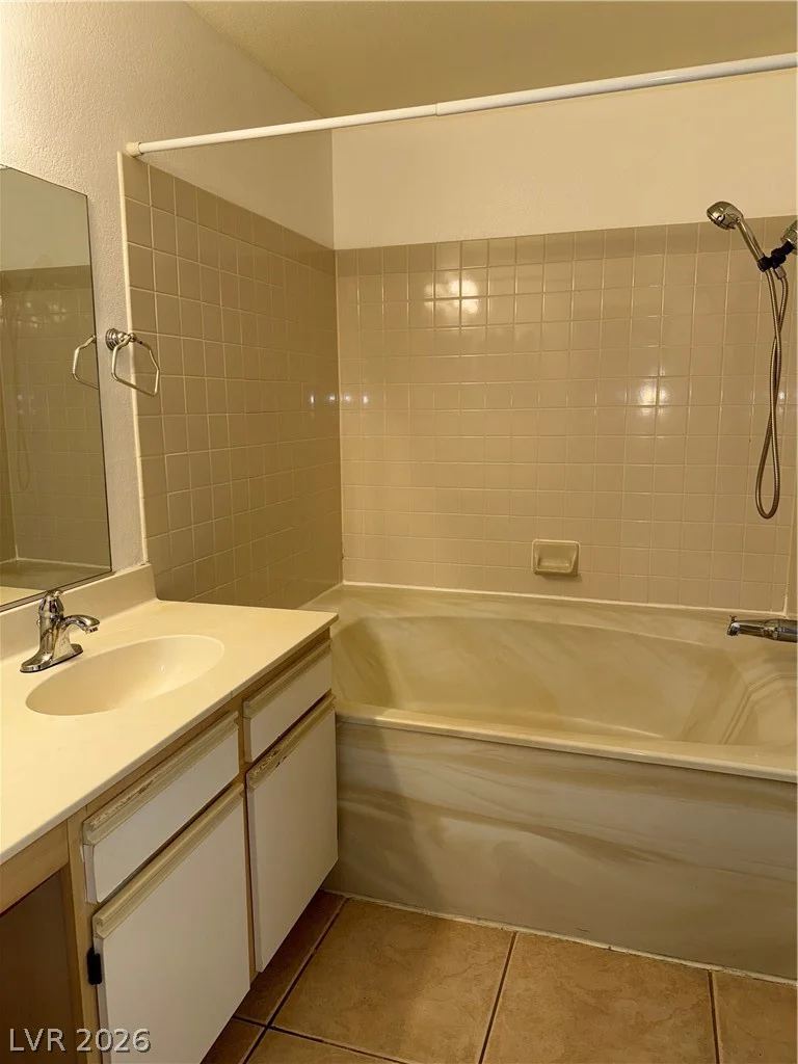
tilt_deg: -8.6
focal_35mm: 24
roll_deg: +0.1
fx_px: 738
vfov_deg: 71.6
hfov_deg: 56.8
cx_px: 399
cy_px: 532
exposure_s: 1/41
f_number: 1.78
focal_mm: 6.76
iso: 50
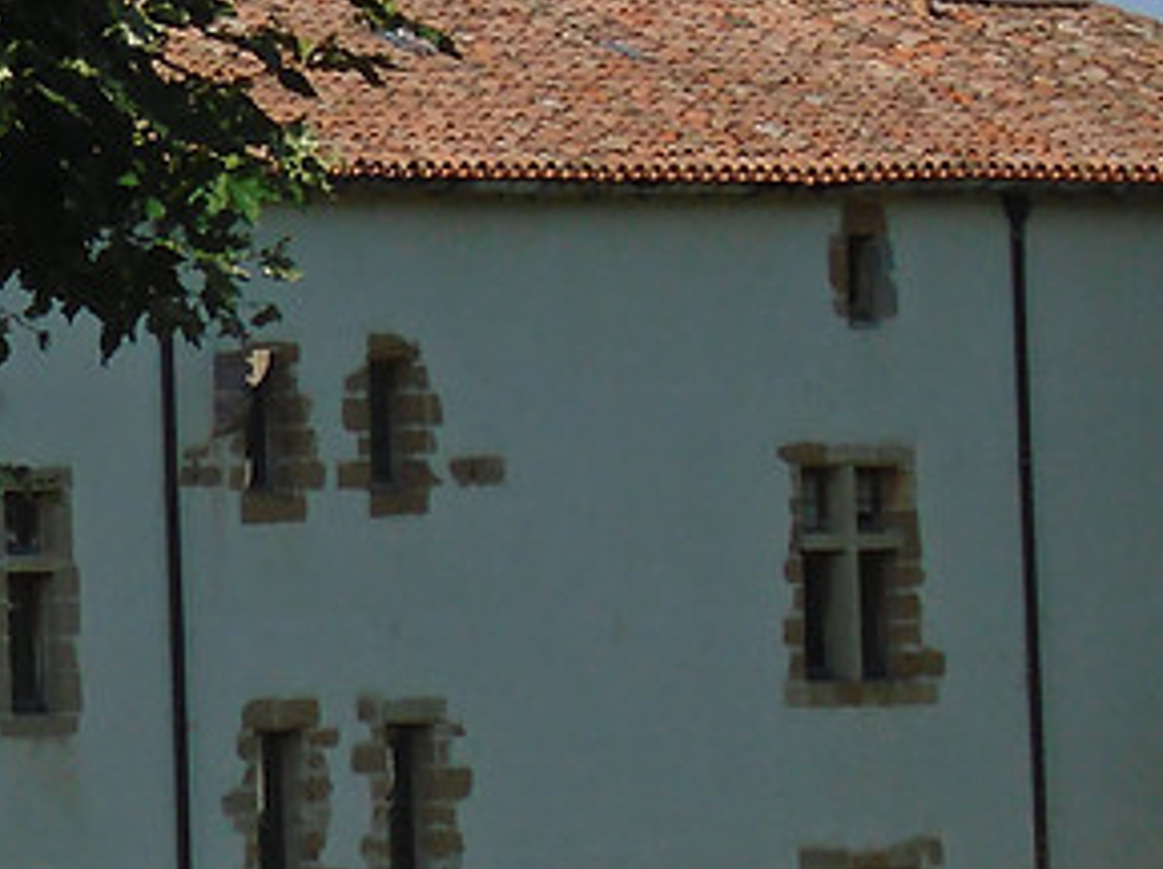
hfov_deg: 5.5
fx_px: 11979
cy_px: 453
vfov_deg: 4.2
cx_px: -561
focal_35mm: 357
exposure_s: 1/500
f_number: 5.8
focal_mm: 19.3
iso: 100
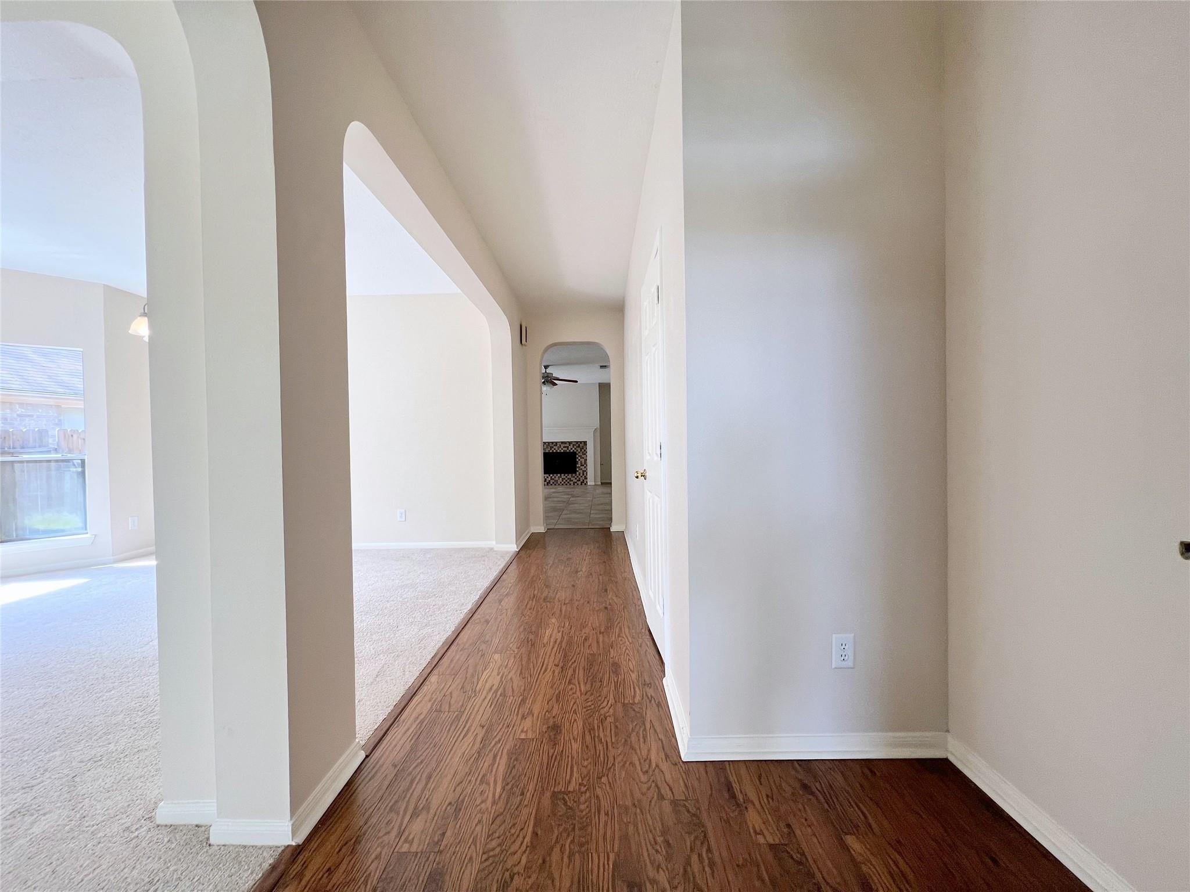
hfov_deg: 106.2
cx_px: 595
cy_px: 446
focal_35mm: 13
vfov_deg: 89.9
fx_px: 447
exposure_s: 1/120
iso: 64
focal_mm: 1.57
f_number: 1.8
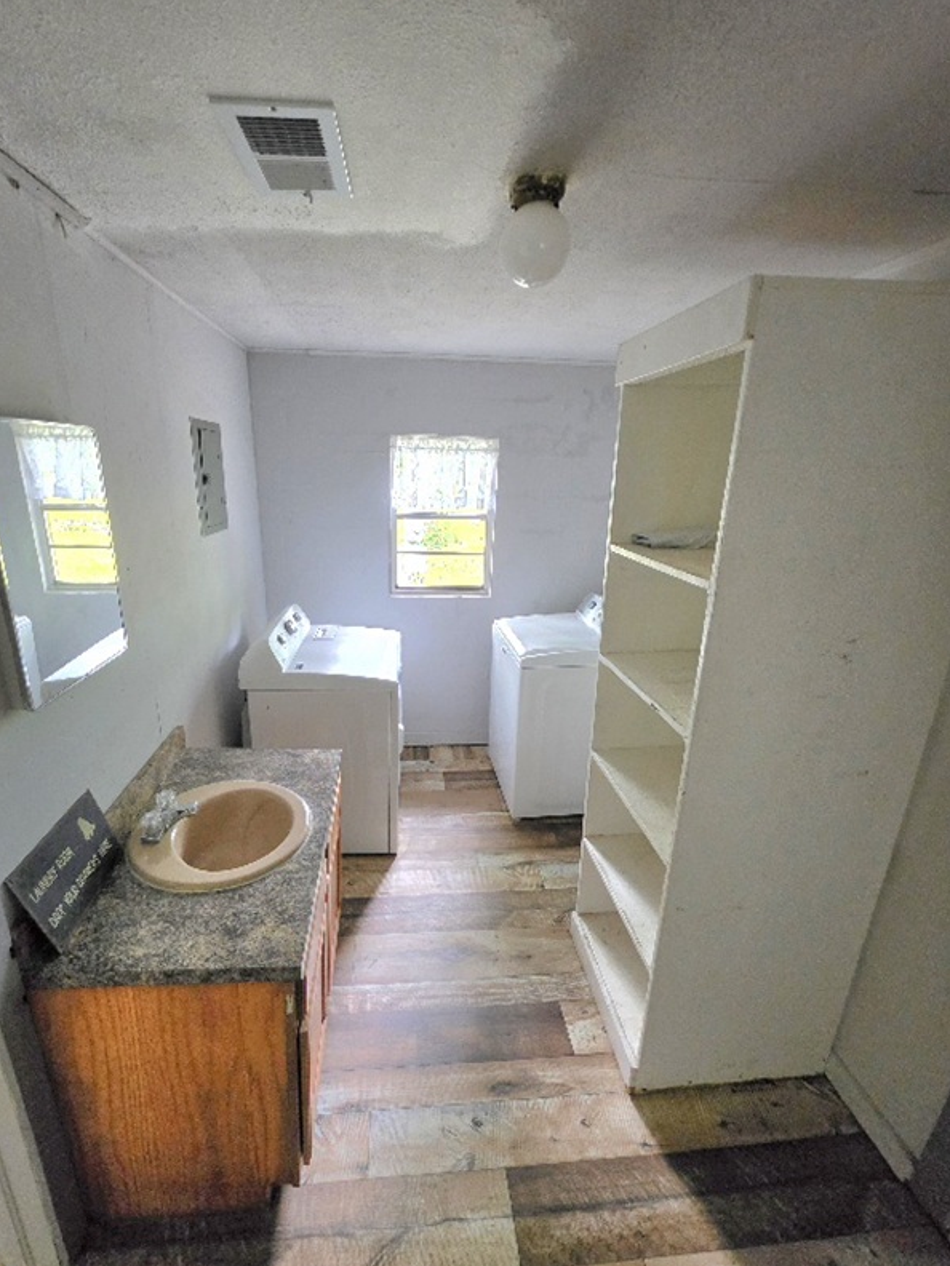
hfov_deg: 85.6
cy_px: 642
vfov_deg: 102.1
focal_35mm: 14
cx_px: 445
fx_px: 512
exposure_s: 1/60.2
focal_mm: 2.2
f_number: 1.9
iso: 640
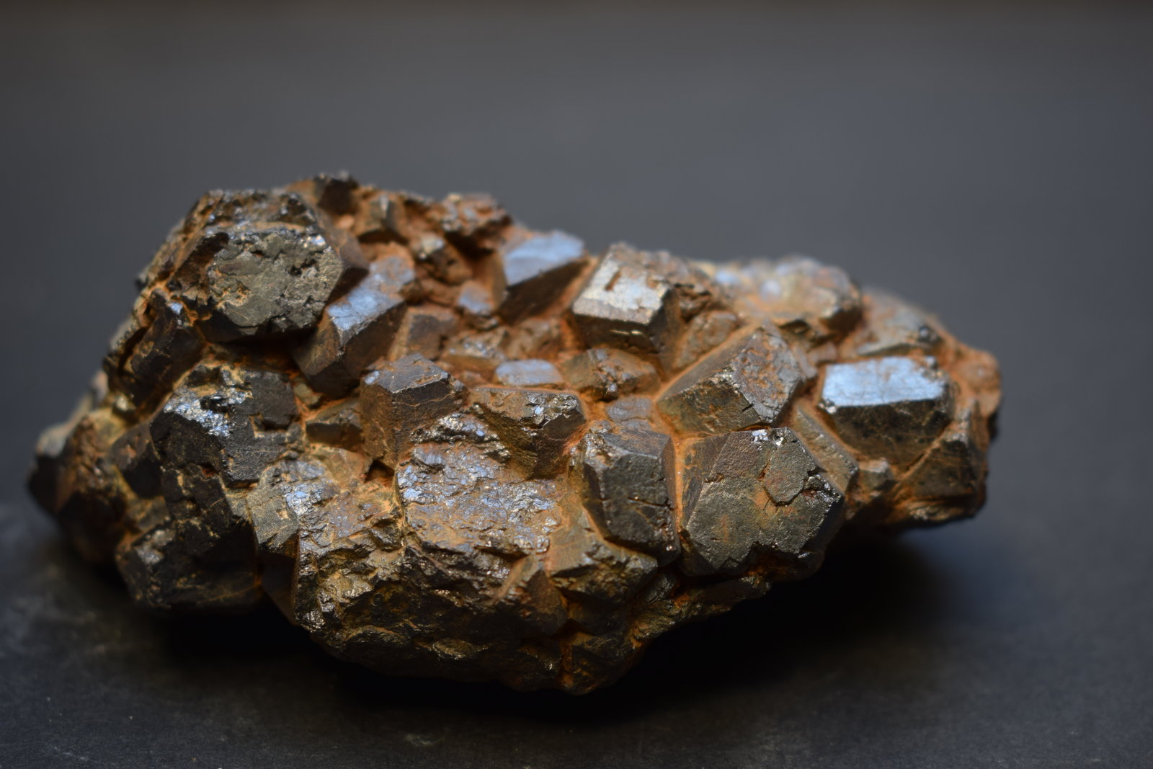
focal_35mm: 57
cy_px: 384
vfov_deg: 23.8
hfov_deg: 35.1
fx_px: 1826
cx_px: 576
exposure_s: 1/20
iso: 100
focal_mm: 38
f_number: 4.8
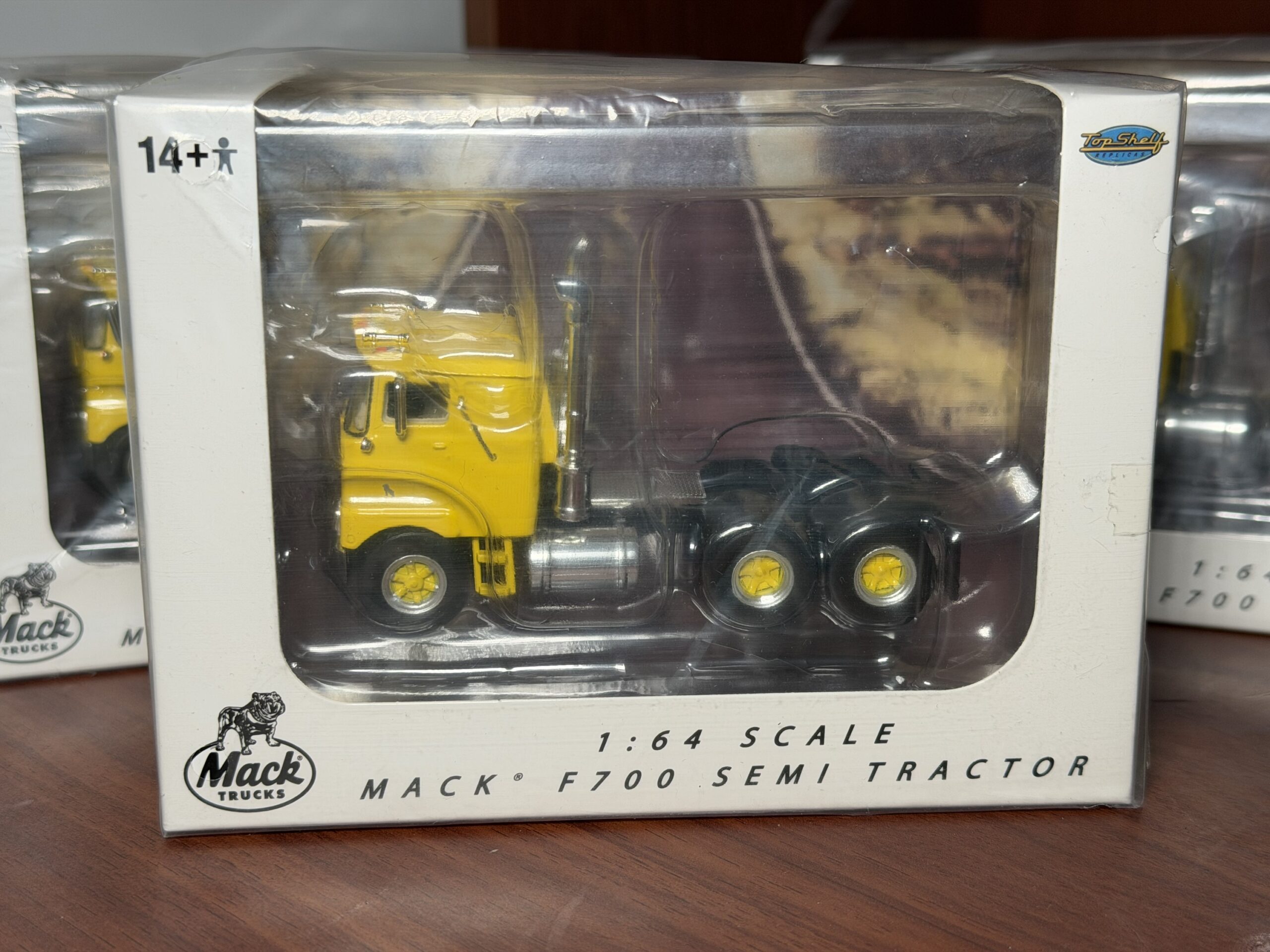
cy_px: 476
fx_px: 1761
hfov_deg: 39.7
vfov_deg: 30.3
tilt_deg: -13.4
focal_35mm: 48
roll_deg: +0.7
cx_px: 635
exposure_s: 1/151
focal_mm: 6.76
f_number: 1.78
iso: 50
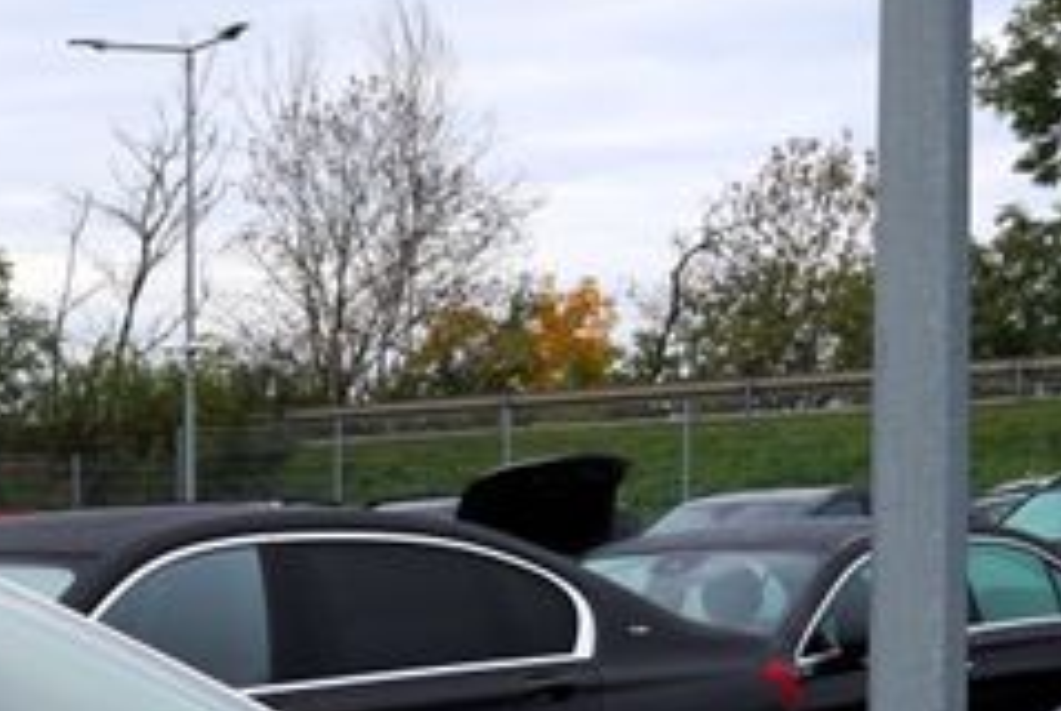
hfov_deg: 15.2
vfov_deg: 10.7
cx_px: -568
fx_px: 3659
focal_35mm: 124
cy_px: 1058
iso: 200
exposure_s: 1/400
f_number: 8
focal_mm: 29
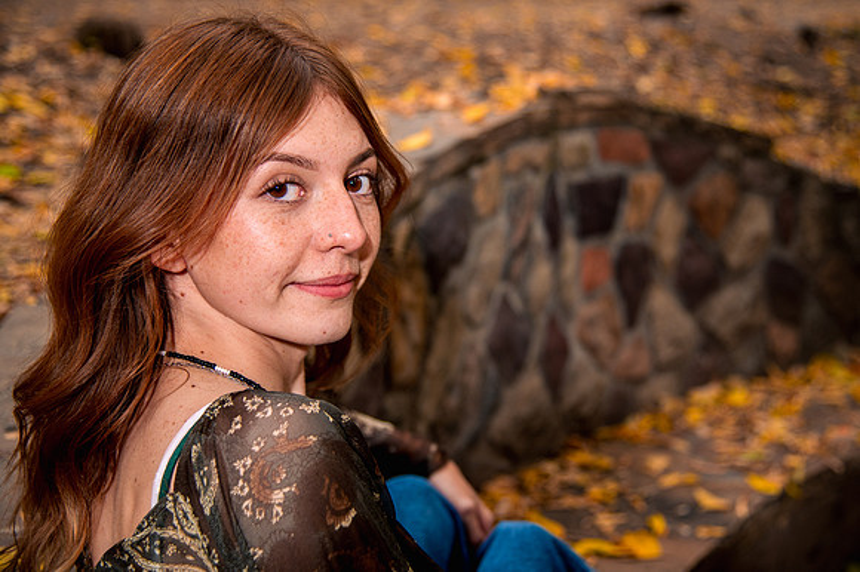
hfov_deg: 35.6
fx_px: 1340
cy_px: 263
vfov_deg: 24.1
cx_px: 464
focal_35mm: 56
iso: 400
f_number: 4
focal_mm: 52
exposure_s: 1/160
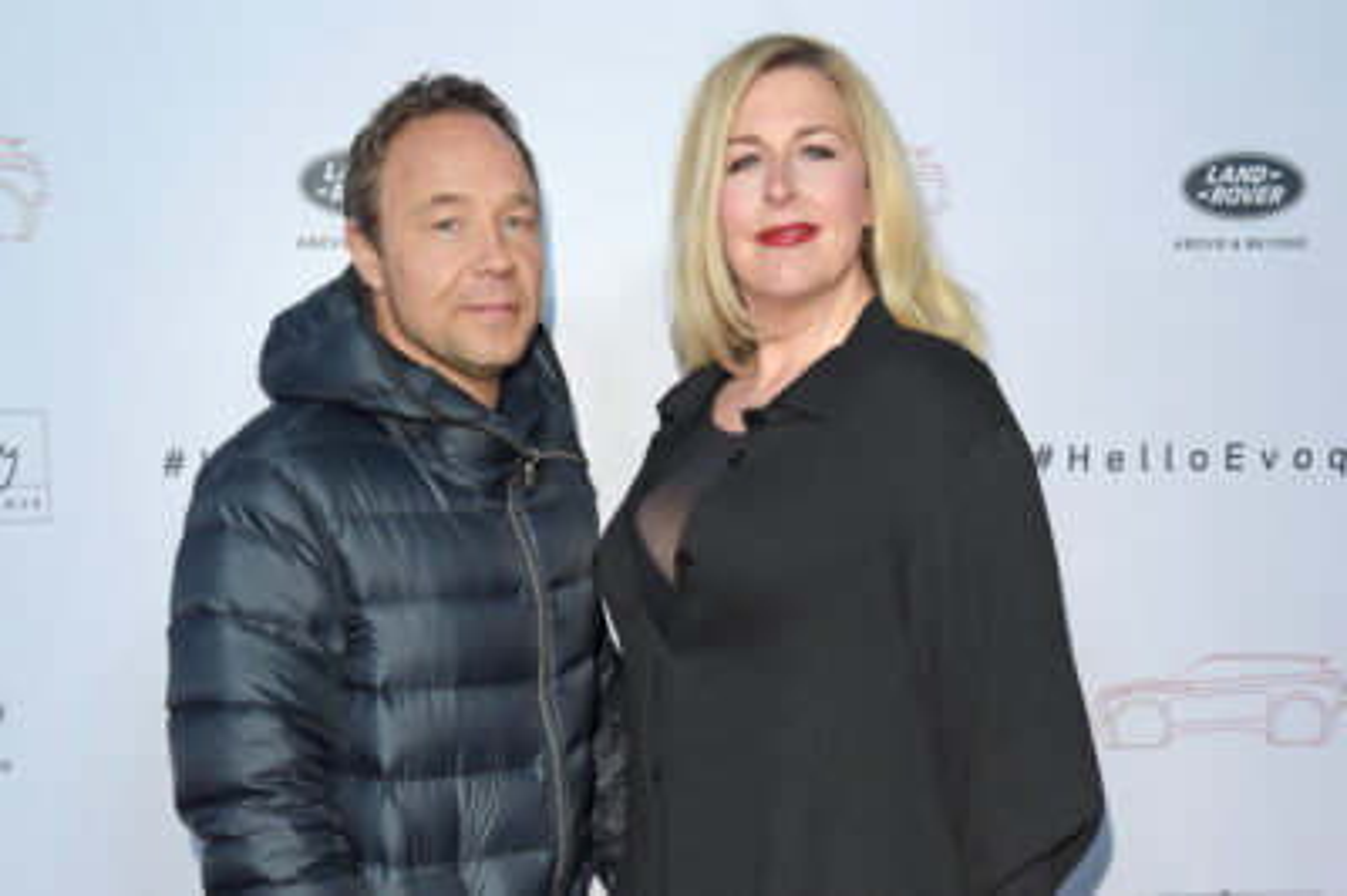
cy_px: 448
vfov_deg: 33.3
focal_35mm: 40
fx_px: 1495
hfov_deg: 48.5
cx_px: 674
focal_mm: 40
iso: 400
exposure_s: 1/125
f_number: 5.6
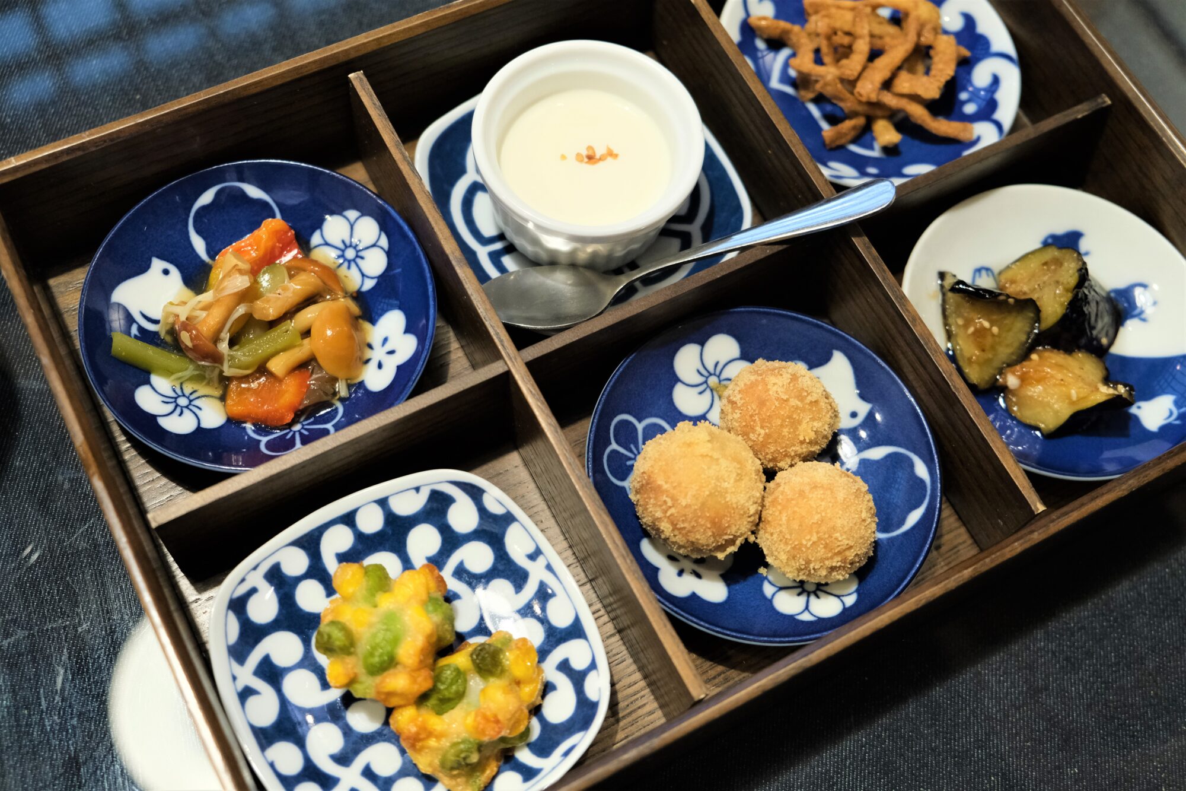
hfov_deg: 50.7
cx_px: 593
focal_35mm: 38
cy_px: 396
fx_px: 1252
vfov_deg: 35.0
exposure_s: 1/38
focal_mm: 25.4
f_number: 3.2
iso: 1600
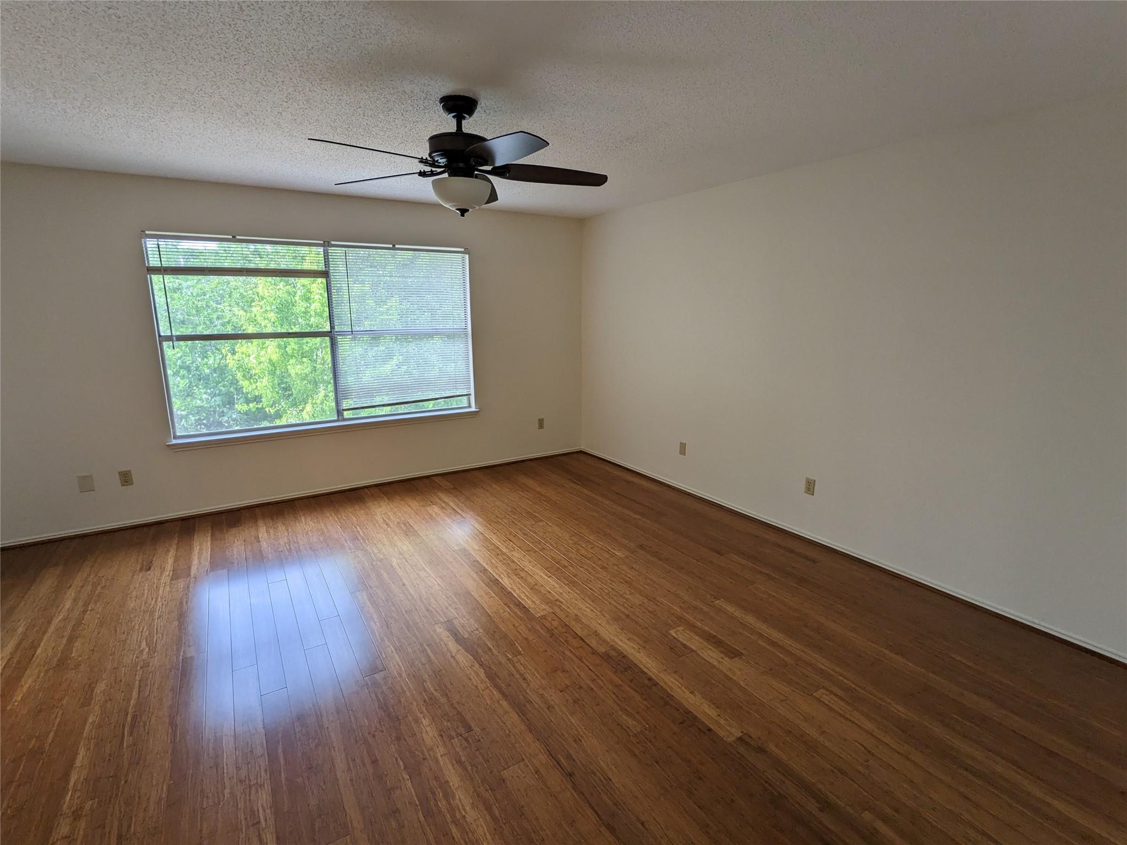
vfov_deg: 78.1
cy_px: 422
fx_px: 521
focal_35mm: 16
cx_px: 564
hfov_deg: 94.5
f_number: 2.2
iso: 42
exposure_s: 1/60
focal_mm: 2.22
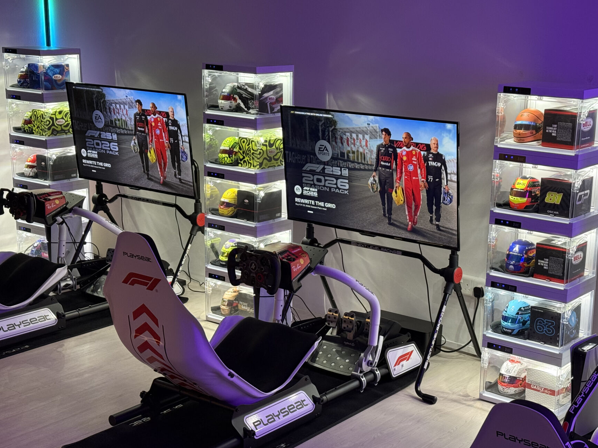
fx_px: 984
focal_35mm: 57
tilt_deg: -12.9
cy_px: 236
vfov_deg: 25.6
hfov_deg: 33.7
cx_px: 354
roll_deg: -0.9
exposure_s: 1/59
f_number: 1.78
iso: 160
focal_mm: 6.76
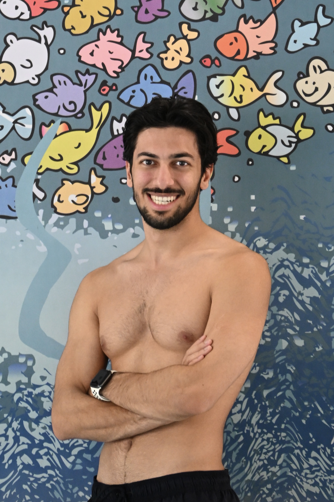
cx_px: 167
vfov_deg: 9.8
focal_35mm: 210
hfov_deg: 6.5
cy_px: 251
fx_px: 2923
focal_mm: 140
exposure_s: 1/60
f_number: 6.3
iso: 1600
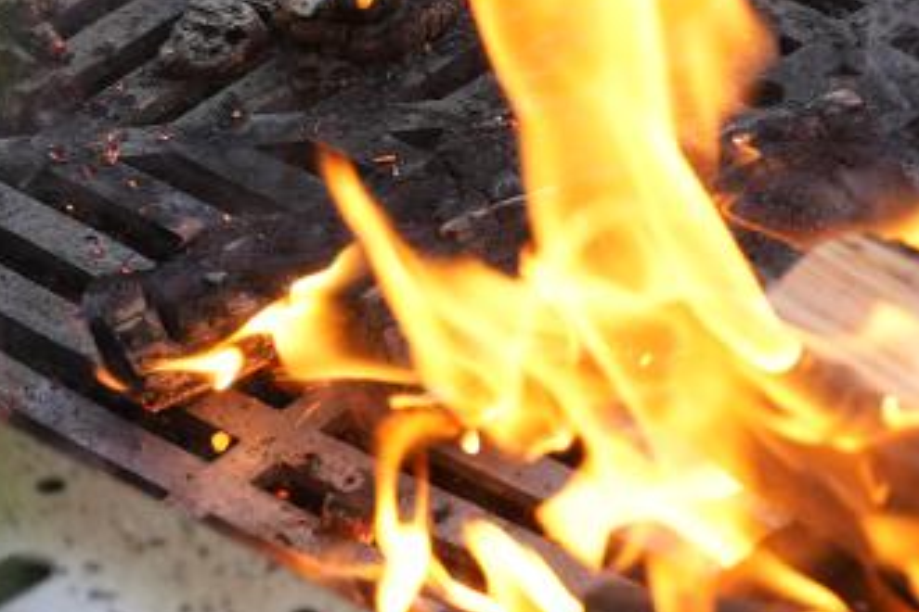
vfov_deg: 3.7
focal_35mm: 368
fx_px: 9402
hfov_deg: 5.6
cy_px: 8
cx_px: 1211
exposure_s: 1/125
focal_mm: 63.4
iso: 400
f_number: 2.8
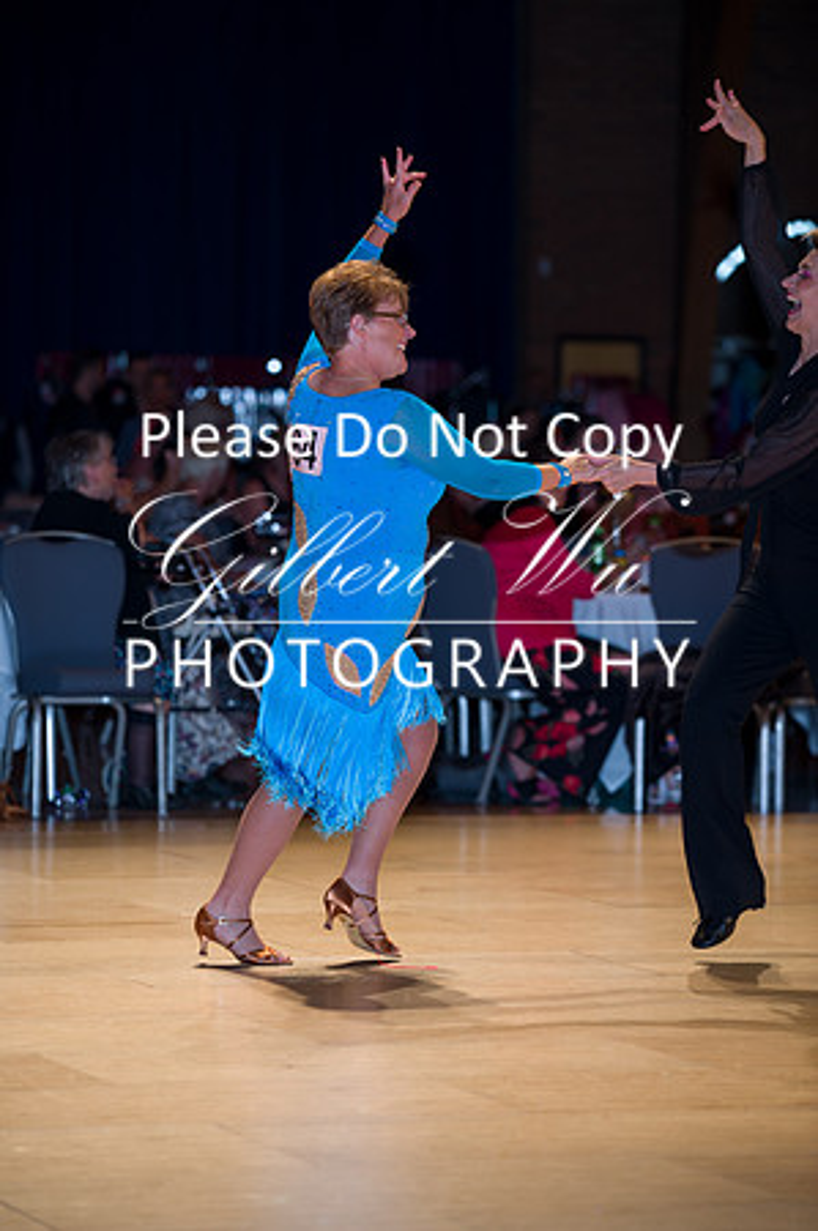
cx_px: 409
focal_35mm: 165
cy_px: 616
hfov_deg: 8.3
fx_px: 5636
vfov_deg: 12.5
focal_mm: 165
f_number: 3.5
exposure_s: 1/250
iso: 400
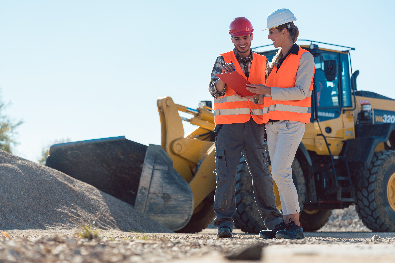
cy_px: 132
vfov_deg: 15.2
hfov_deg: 22.6
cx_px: 198
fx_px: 988
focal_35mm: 90
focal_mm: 90
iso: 100
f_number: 4
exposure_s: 1/640
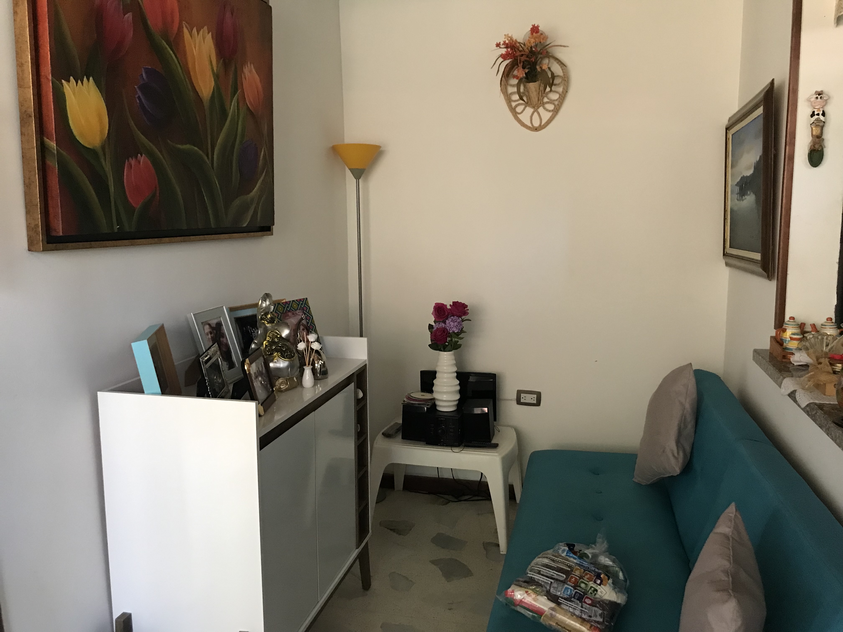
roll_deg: +0.4
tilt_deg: -7.3
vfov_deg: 49.7
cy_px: 316
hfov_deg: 63.4
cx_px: 422
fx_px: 682
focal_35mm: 28
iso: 80
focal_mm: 3.99
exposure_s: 1/15
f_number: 1.8
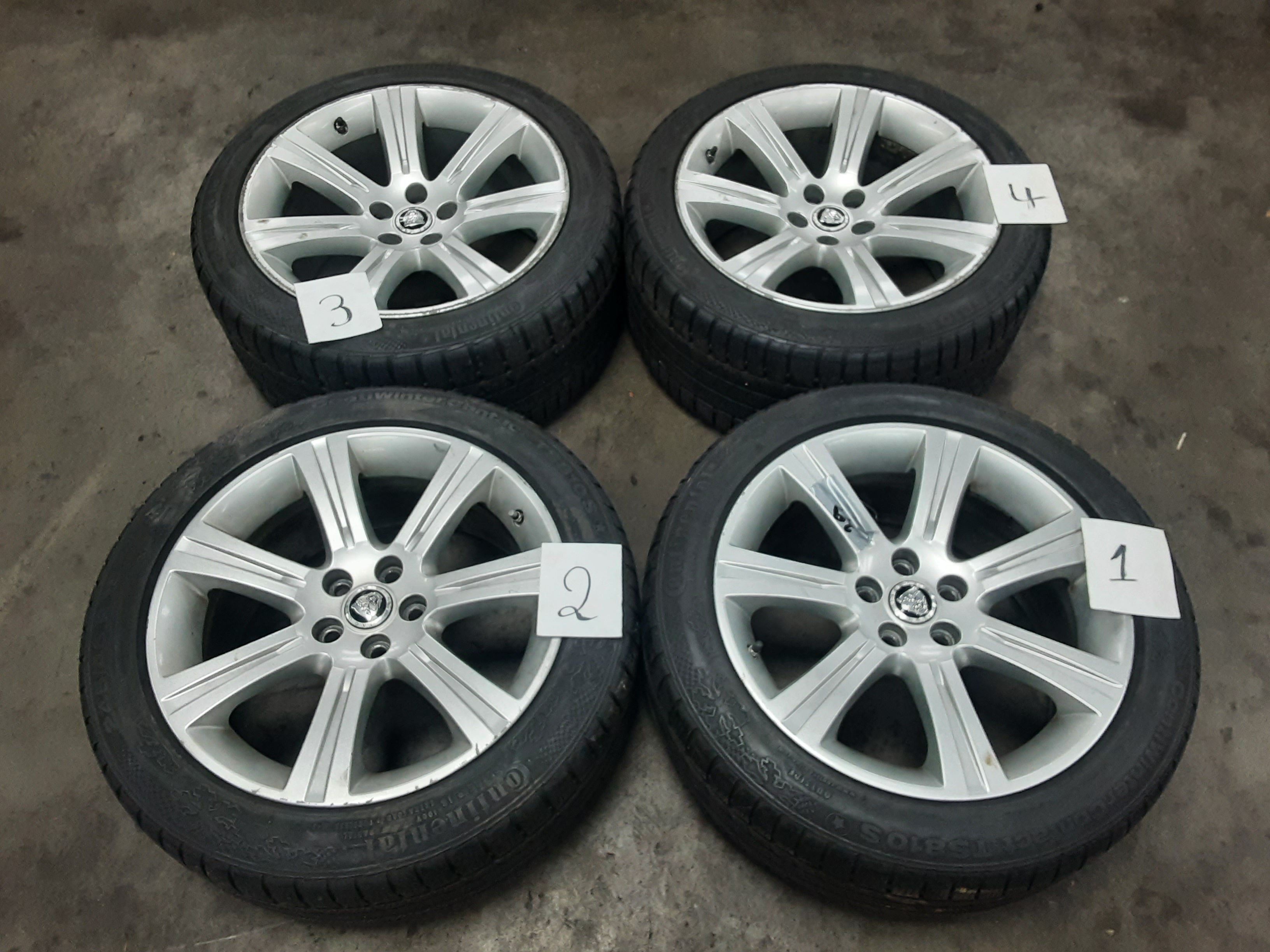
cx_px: 635
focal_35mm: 27
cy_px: 476
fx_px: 991
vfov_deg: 51.4
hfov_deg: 65.3
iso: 125
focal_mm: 2.91
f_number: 1.9
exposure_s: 1/50
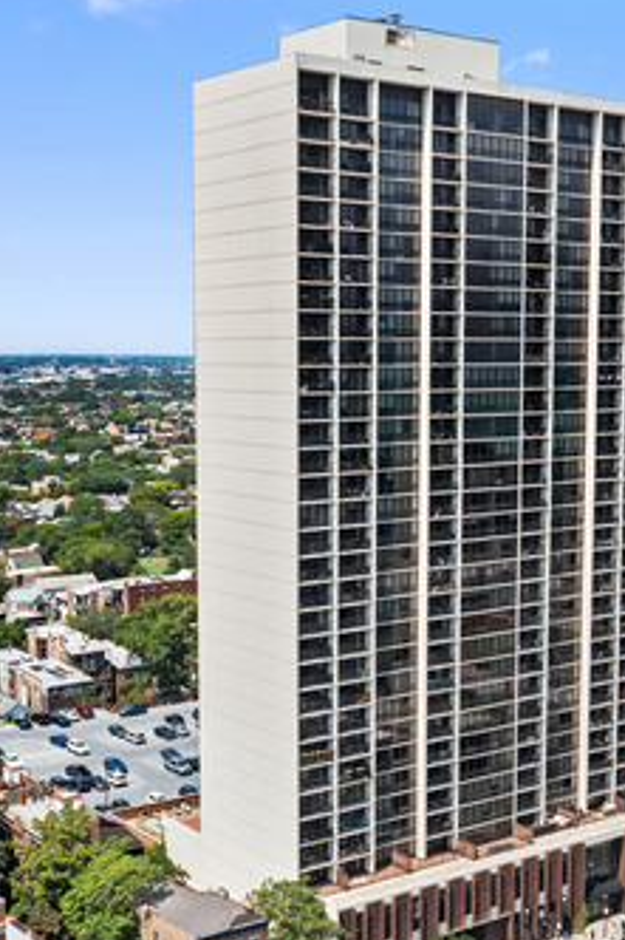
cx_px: 427
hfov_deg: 24.9
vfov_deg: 36.8
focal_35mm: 54
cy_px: 538
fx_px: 1408
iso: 100
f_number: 6.3
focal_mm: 10.26
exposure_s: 1/400
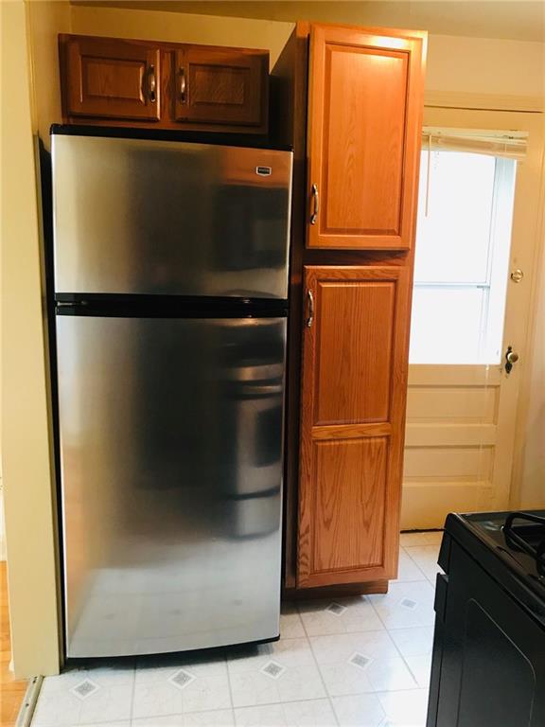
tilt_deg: -9.1
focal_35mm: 28
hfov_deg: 49.7
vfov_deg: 63.4
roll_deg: -0.3
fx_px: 588
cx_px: 272
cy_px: 364
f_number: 1.8
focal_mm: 3.99
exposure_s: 1/15
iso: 50
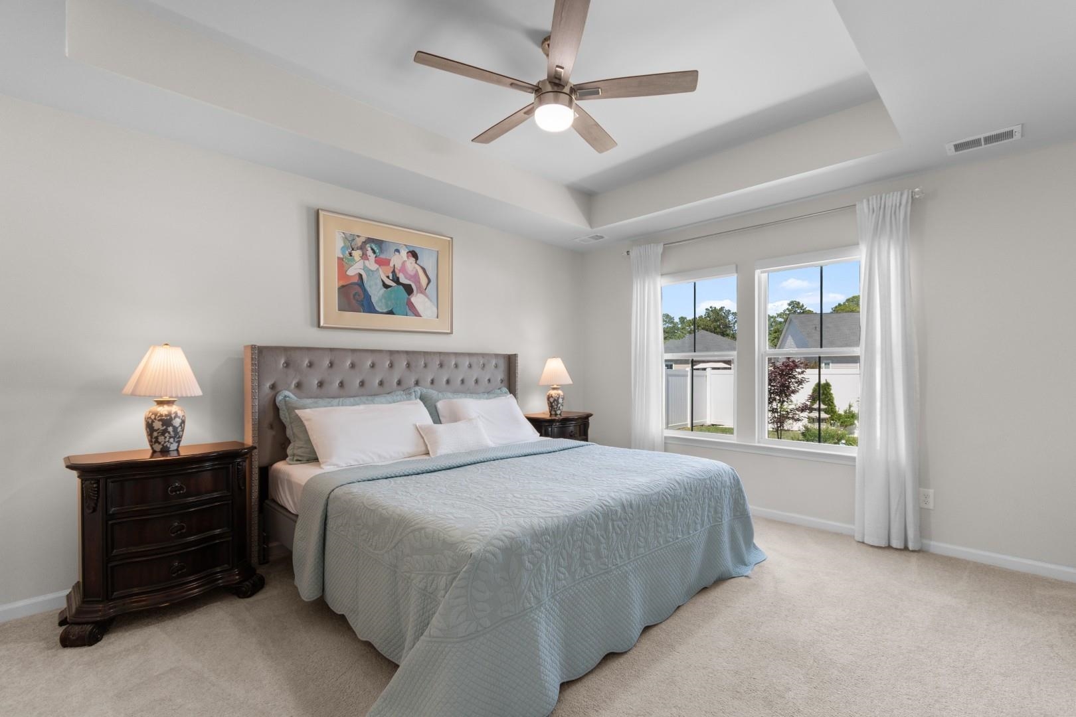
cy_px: 358
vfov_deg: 77.3
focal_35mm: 15
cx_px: 538
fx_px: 448
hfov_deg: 100.4
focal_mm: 10
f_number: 4.5
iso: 100
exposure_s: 1/20
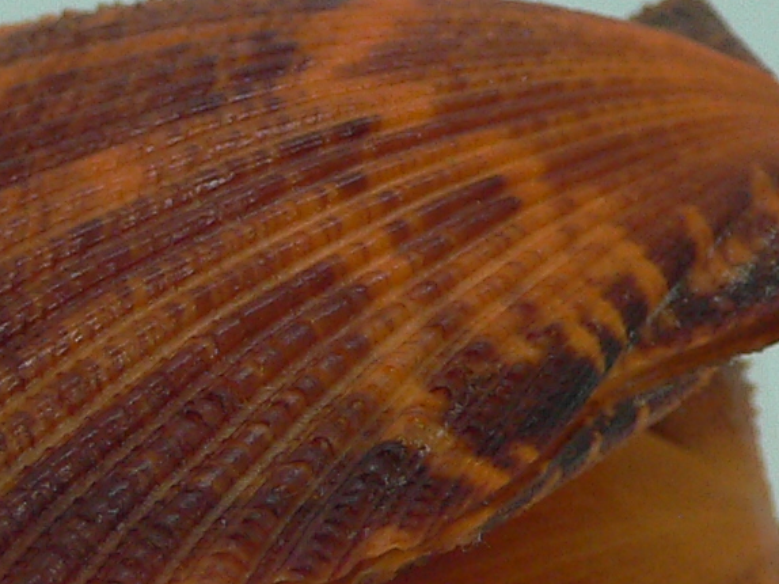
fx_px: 2767
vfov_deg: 12.0
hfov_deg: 16.0
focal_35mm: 123
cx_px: 296
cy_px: 420
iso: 150
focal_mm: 4.6
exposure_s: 1/60
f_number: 2.8
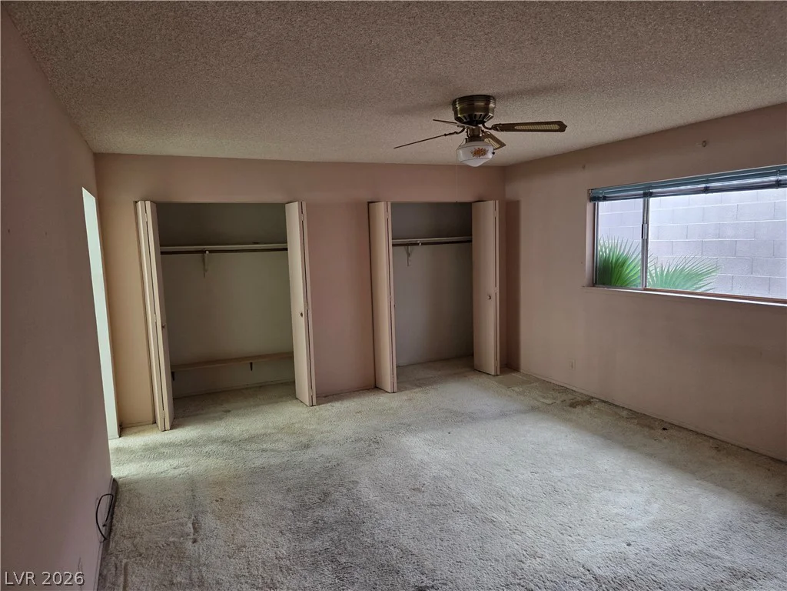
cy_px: 296
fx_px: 523
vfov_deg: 58.9
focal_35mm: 23
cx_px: 394
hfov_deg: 73.9
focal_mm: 5.4
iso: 250
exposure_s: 1/120
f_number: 1.8
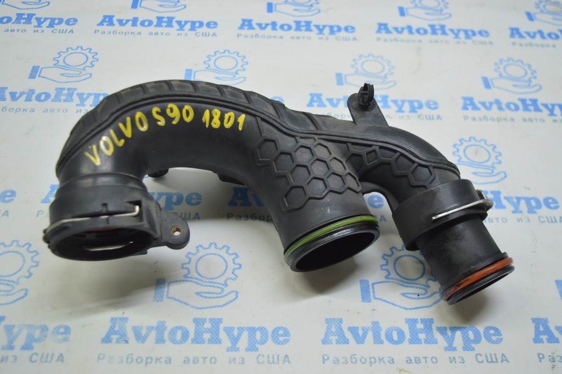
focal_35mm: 40
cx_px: 281
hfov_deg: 48.0
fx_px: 632
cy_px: 187
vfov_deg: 33.0
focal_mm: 27
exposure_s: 1/40
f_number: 4
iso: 400
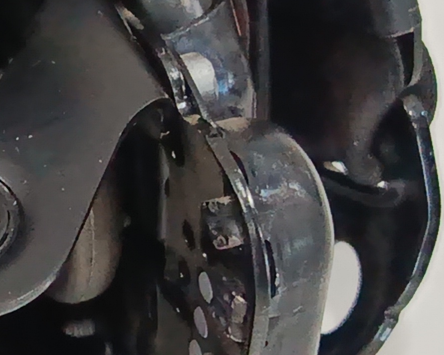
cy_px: 40
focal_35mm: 171
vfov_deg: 9.0
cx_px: -164
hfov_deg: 11.0
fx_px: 2247
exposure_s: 1/100
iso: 1114
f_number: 1.7
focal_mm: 5.24
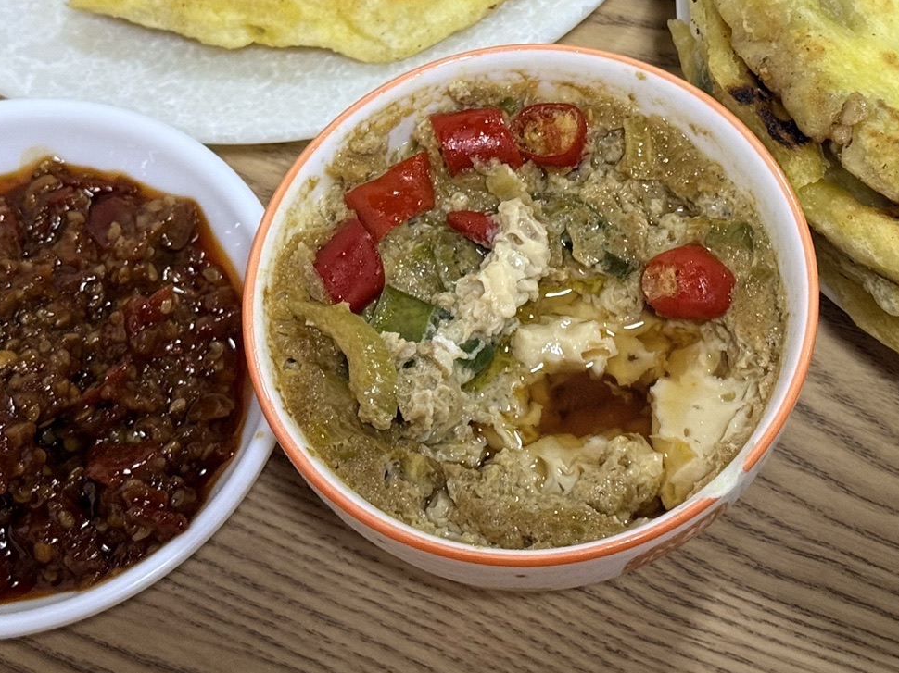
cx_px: 698
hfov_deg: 19.7
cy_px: 41
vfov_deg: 14.7
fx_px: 2570
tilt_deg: -59.2
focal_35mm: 99
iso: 160
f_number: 1.78
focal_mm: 6.76
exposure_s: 1/50
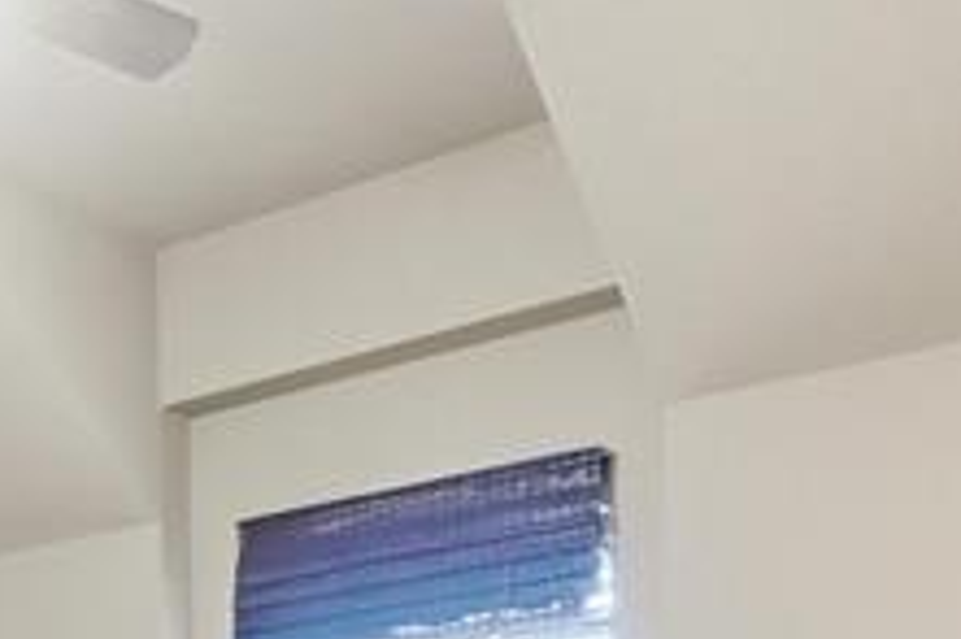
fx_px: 1734
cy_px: 1045
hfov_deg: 28.9
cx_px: -17
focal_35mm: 65
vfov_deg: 17.9
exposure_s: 1/200
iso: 500
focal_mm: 14
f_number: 9
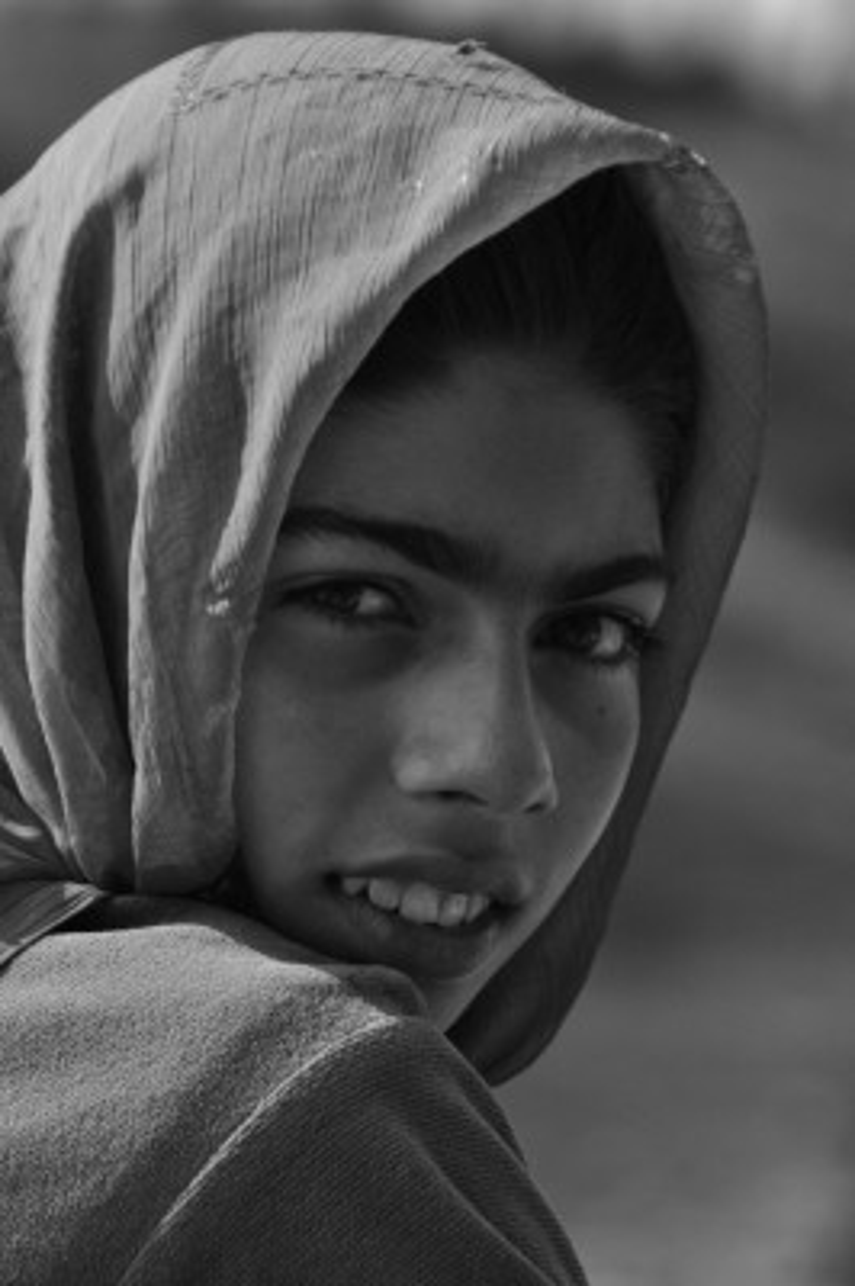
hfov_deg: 3.0
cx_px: 428
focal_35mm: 450
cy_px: 643
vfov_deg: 4.6
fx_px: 16058
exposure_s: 1/1000
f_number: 6.3
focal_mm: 300
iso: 640
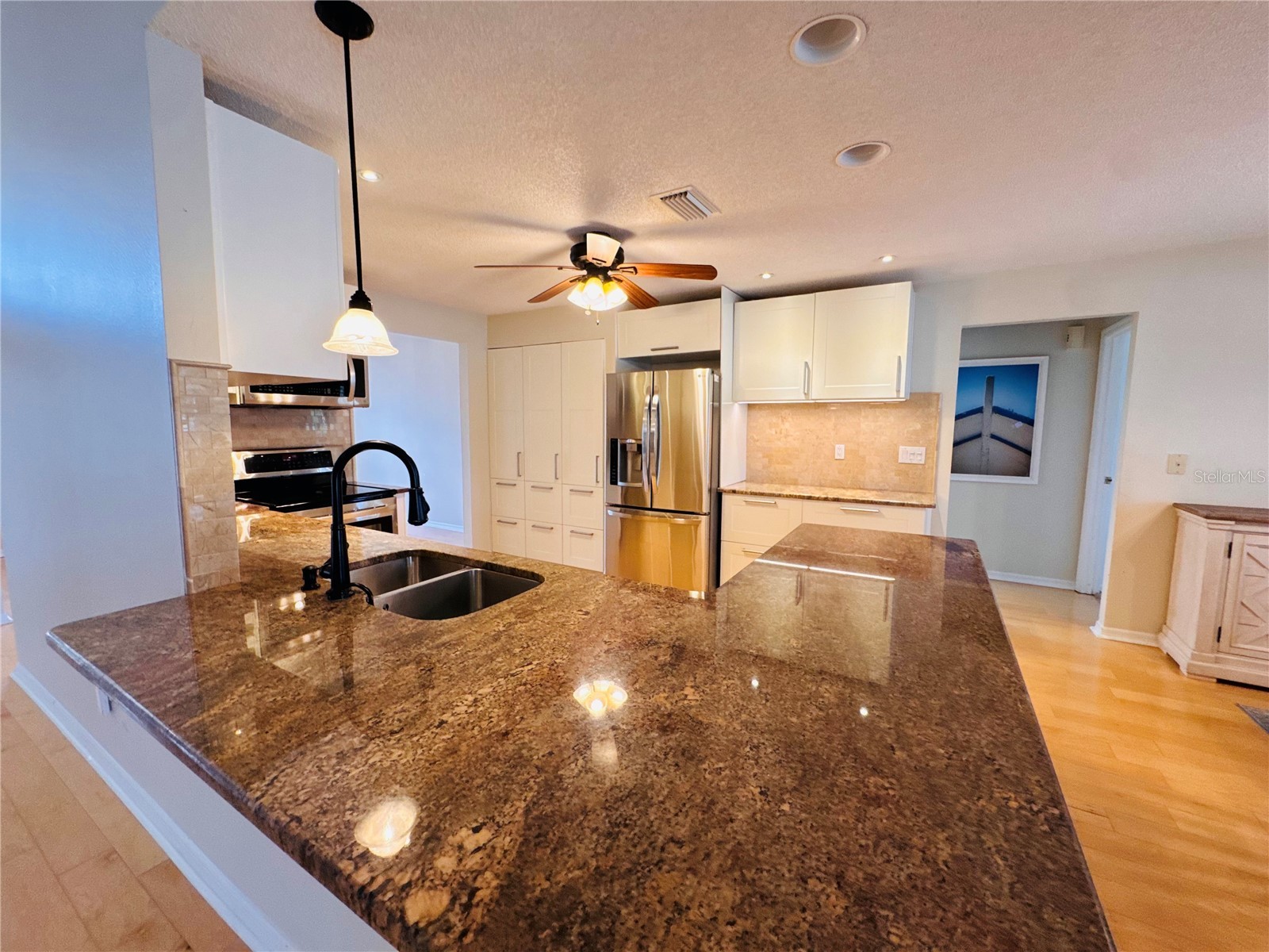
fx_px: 513
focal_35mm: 14
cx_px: 634
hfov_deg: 102.1
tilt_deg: -7.4
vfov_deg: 85.7
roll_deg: -0.5
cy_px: 476
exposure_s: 1/120
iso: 200
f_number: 2.2
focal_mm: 2.22
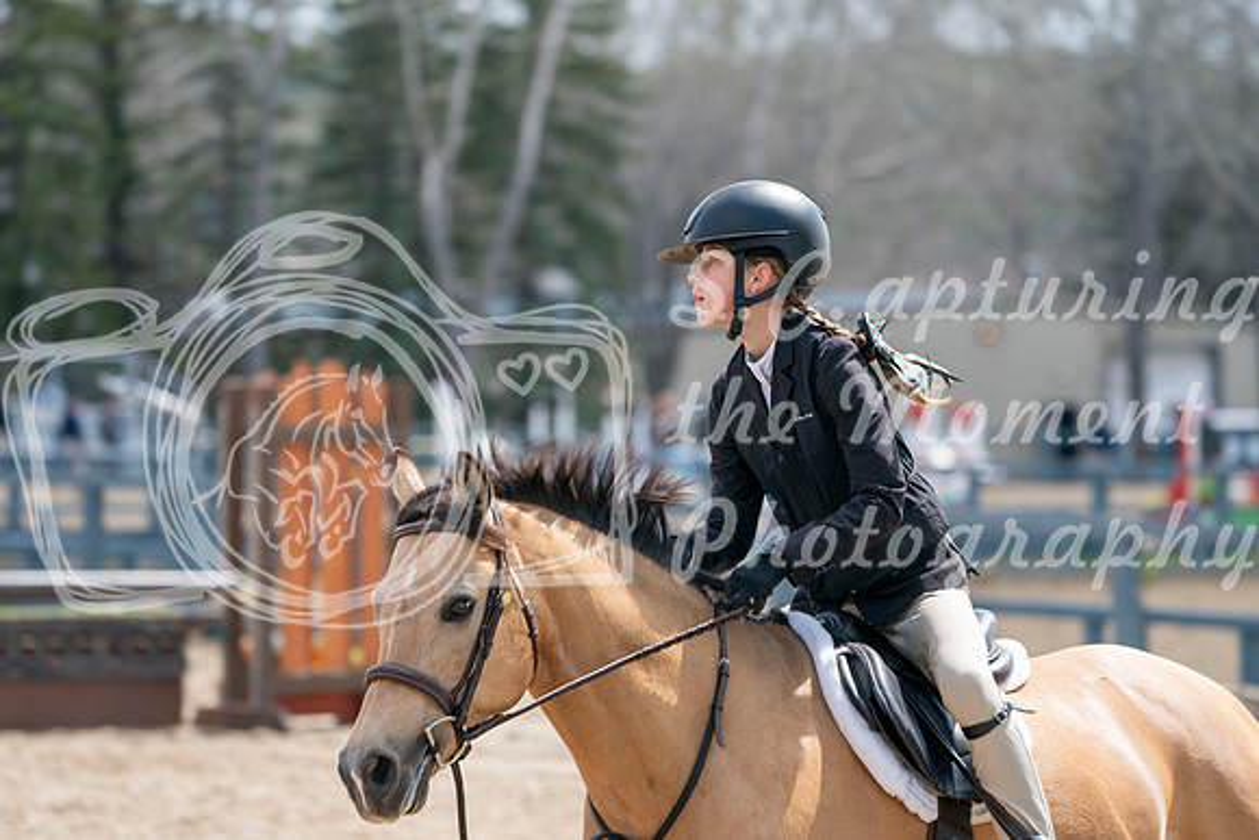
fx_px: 7835
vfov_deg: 6.1
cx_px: 630
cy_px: 420
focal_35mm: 224
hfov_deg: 9.2
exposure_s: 1/250
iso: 160
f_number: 5.6
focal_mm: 224
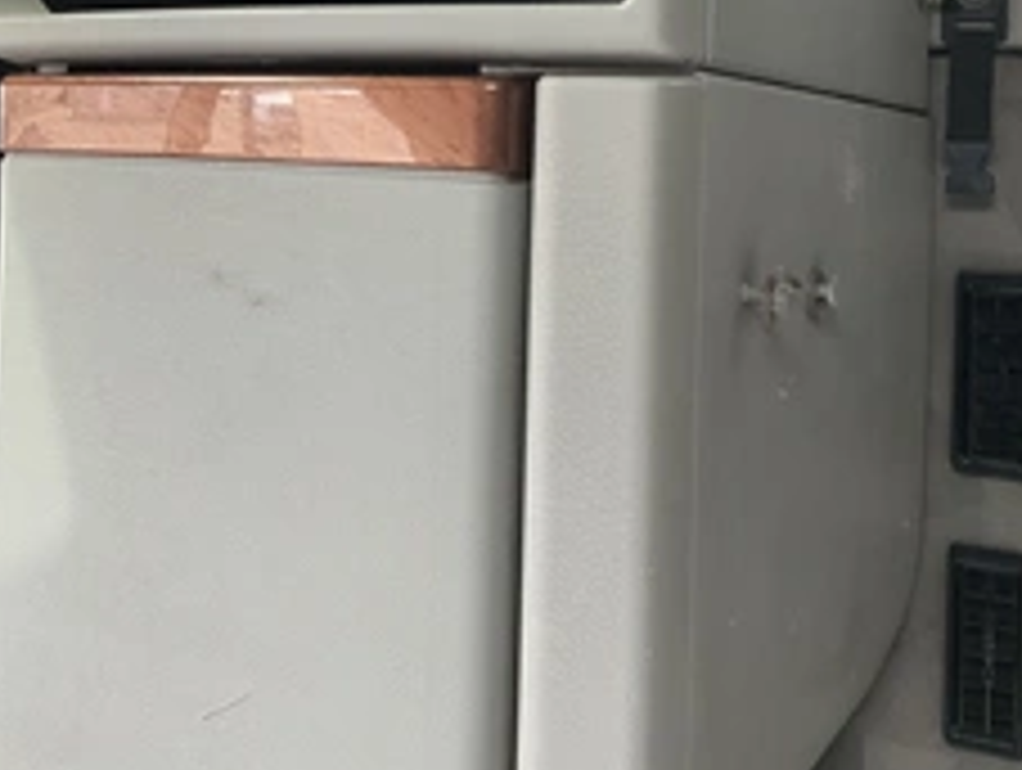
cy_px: 113
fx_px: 1508
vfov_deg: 27.8
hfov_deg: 36.9
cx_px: 315
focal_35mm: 51
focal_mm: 3
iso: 64
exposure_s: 1/102
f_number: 1.8
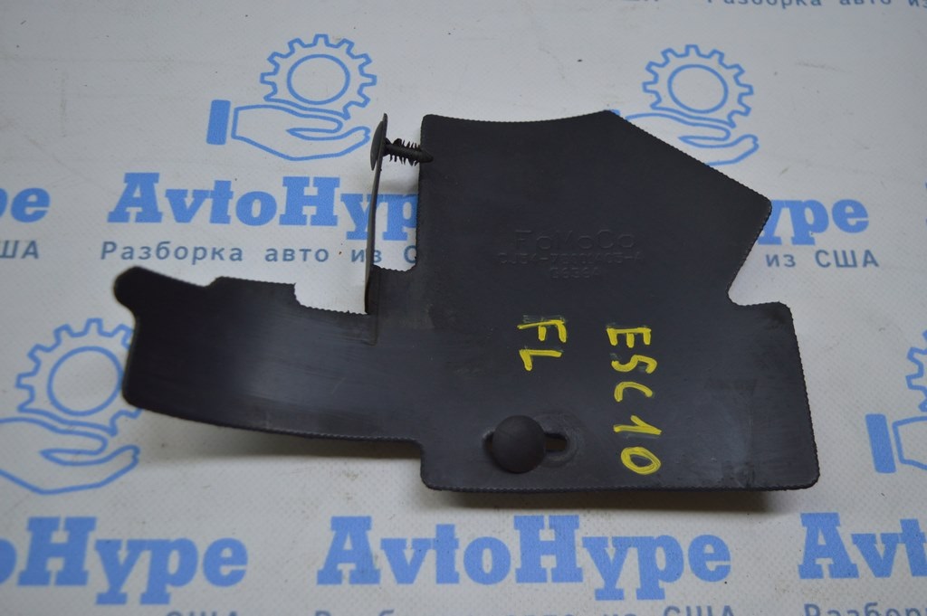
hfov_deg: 51.3
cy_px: 308
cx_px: 464
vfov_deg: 35.4
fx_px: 965
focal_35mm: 38
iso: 400
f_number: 4
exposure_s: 1/160
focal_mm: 25
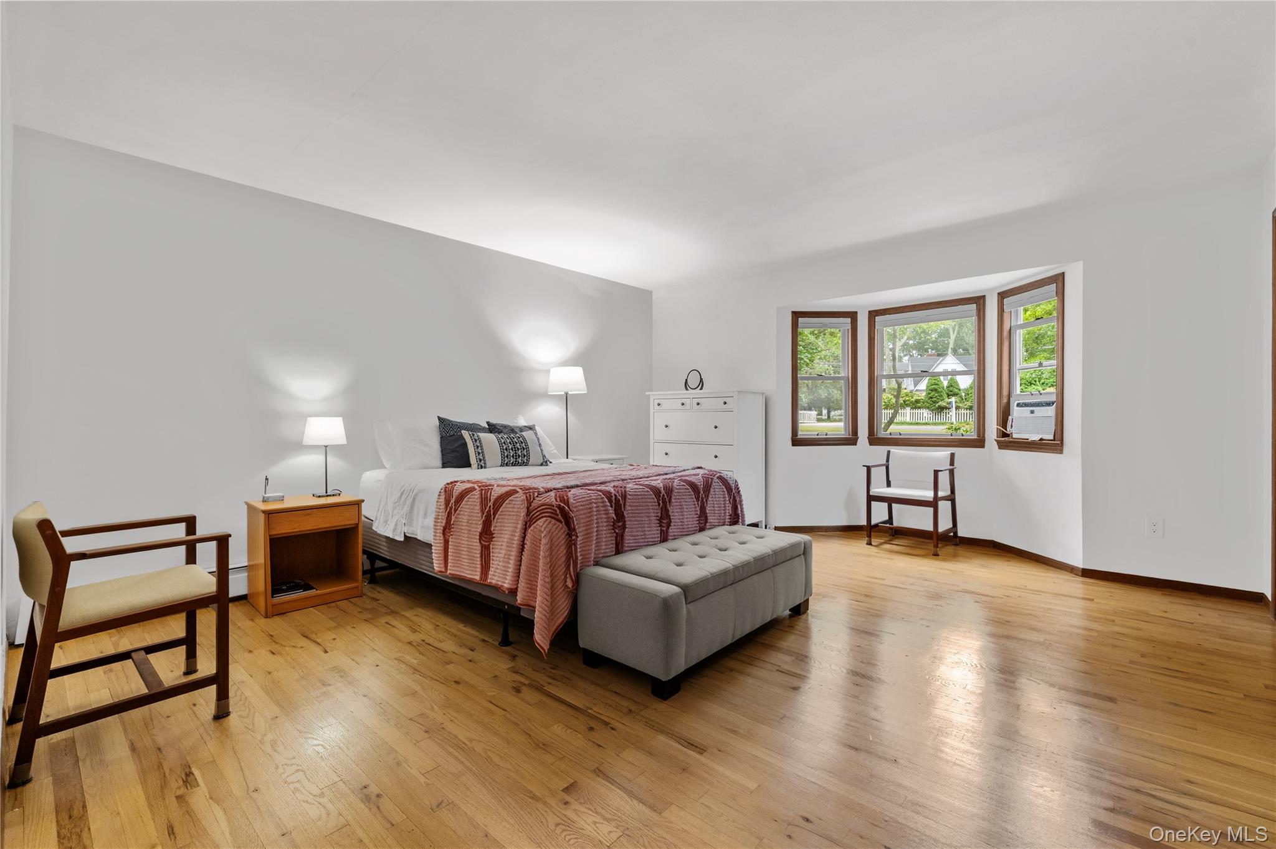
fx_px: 531
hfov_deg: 100.4
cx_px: 638
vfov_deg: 77.2
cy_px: 424
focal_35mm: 15
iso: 500
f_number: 8
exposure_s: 1/4
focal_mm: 15
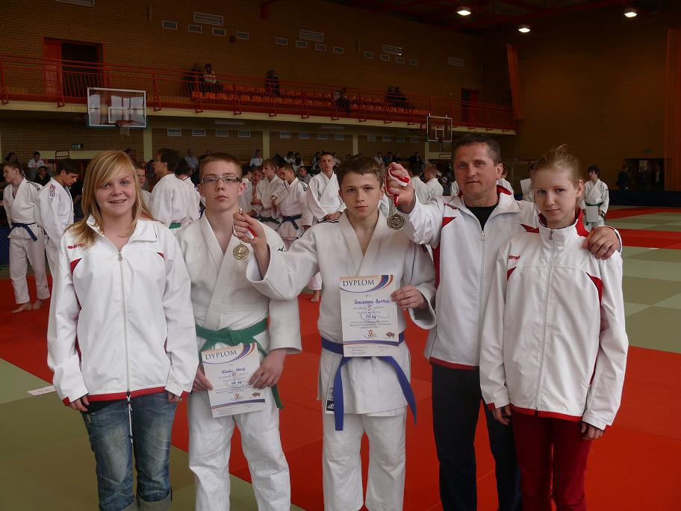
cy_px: 256
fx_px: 689
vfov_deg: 40.7
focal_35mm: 35
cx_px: 340
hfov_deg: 52.6
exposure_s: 1/125
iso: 100
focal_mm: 7.4
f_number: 3.6
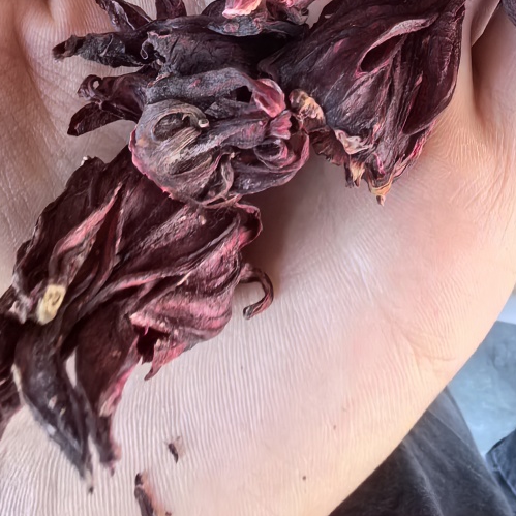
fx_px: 860
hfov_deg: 33.0
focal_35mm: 51
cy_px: 45
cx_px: 356
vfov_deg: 31.7
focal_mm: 1.76
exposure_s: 1/333
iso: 500
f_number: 2.2
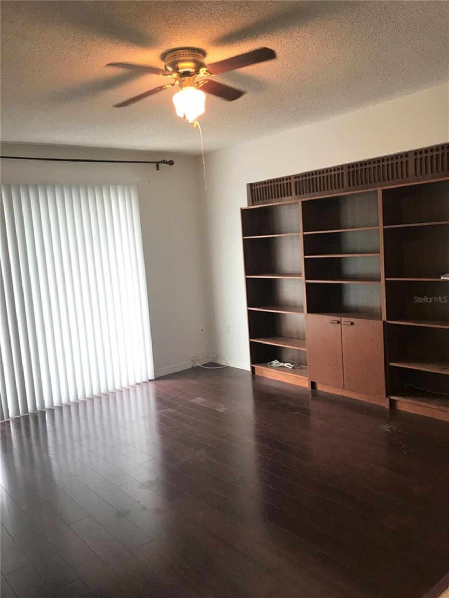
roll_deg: +4.4
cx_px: 224
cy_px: 299
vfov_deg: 63.4
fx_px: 484
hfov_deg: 49.8
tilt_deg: -6.3
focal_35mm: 28
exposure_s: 1/24
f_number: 1.8
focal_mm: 3.99
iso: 32
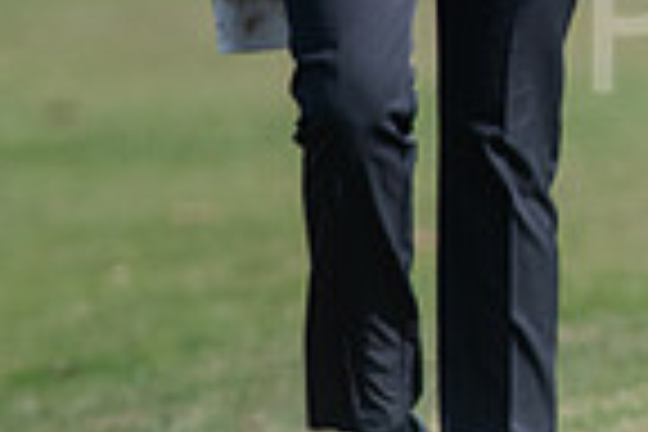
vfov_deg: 0.8
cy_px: -191
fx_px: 32667
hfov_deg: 1.1
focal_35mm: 1815
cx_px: 1174
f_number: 4
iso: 400
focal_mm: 300
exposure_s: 1/5000
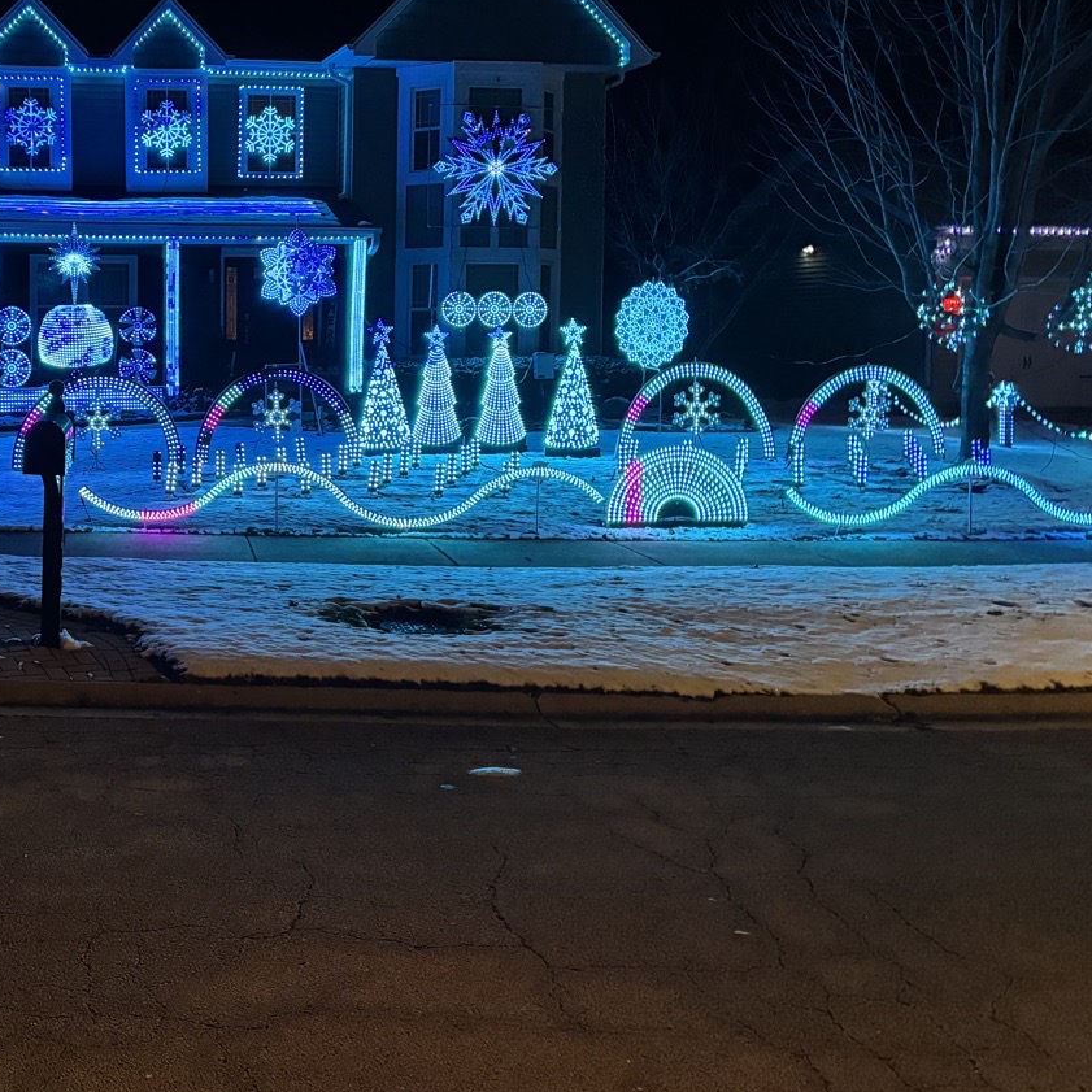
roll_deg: +0.2
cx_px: 123
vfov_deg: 40.5
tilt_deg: -1.1
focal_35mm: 41
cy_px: 382
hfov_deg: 38.3
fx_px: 1463
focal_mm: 5.96
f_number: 1.6
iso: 500
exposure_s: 1/45
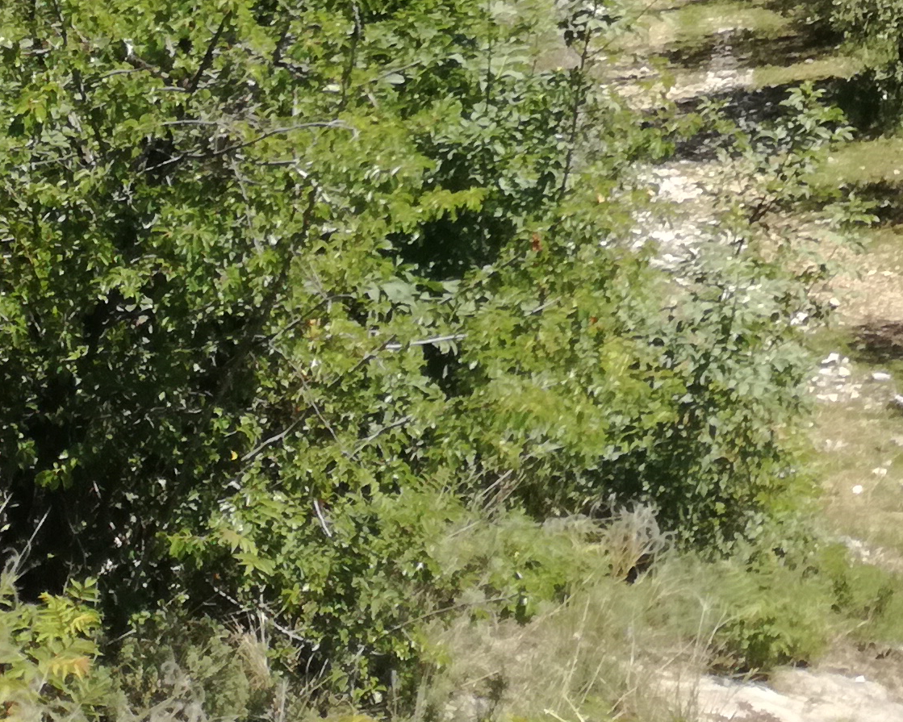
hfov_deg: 17.2
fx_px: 2619
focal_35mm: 98
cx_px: 1436
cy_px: -517
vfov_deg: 14.2
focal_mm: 3.79
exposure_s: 1/771
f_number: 2
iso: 50
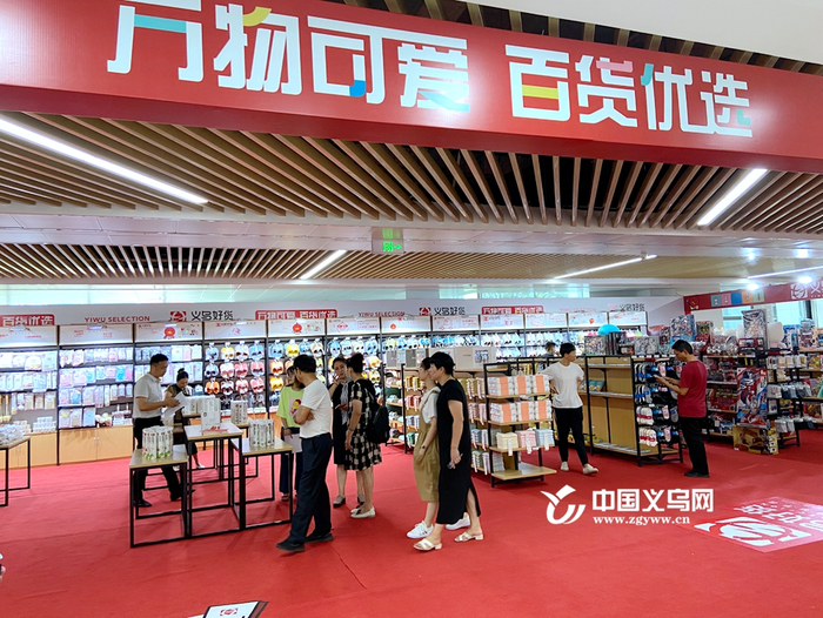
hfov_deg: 67.3
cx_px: 412
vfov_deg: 53.1
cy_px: 309
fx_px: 619
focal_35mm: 26
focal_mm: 4.25
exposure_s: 1/50
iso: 100
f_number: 1.8
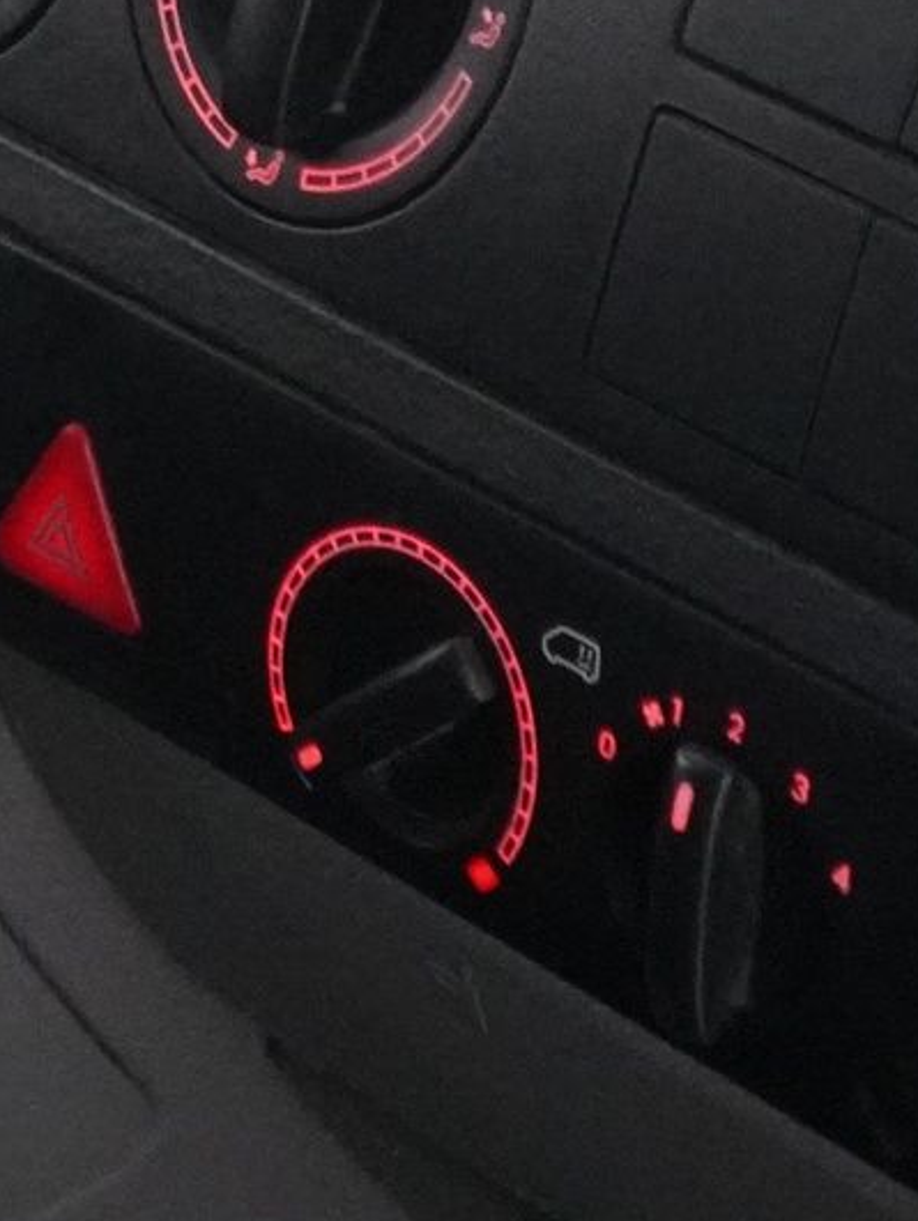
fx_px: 6710
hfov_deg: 7.3
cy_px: -413
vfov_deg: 10.2
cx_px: -1438
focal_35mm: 190
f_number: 3.5
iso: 6400
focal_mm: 28
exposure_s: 1/50
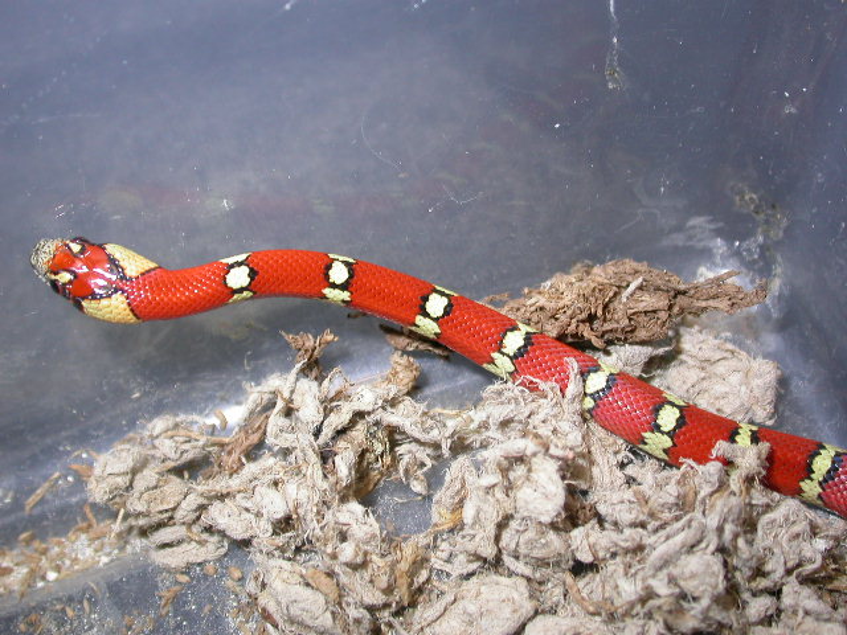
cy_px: 318
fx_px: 1174
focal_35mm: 48
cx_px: 424
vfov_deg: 30.3
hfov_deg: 39.7
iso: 100
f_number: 2.8
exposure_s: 1/60
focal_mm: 10
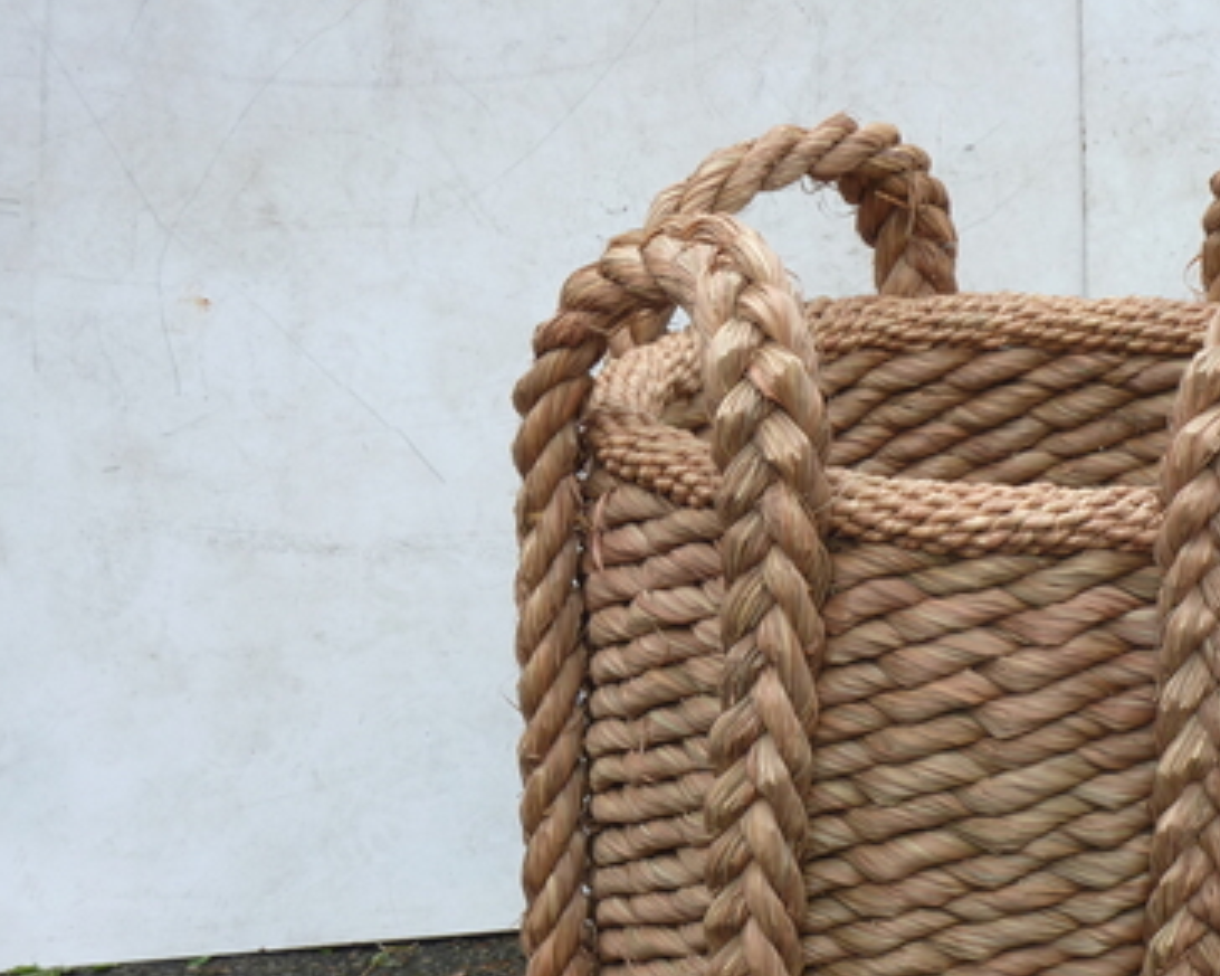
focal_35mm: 116
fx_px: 4187
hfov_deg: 16.5
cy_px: 701
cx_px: 938
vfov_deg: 13.3
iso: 80
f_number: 4.1
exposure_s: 1/100
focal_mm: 11.9
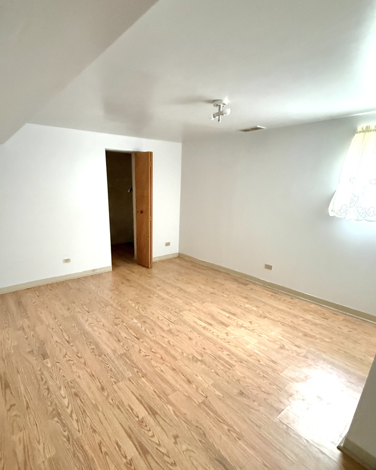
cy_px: 267
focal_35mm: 18
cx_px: 159
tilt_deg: -18.8
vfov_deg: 85.9
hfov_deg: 73.3
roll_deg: -0.8
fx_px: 250
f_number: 2.2
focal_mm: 2.22
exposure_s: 1/40
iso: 1000
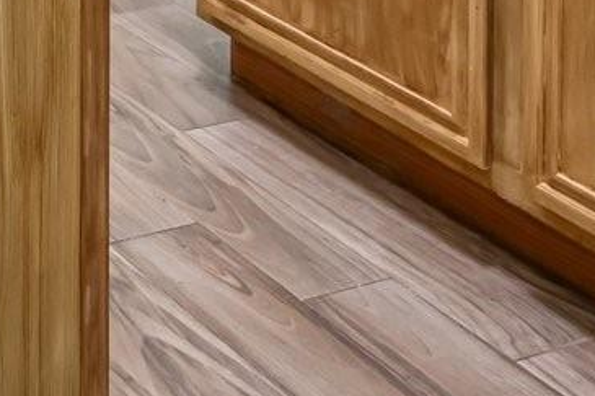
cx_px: -409
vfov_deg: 10.5
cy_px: -708
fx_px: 1668
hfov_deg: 17.3
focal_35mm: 101
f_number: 8
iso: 400
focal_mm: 18
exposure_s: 1/13
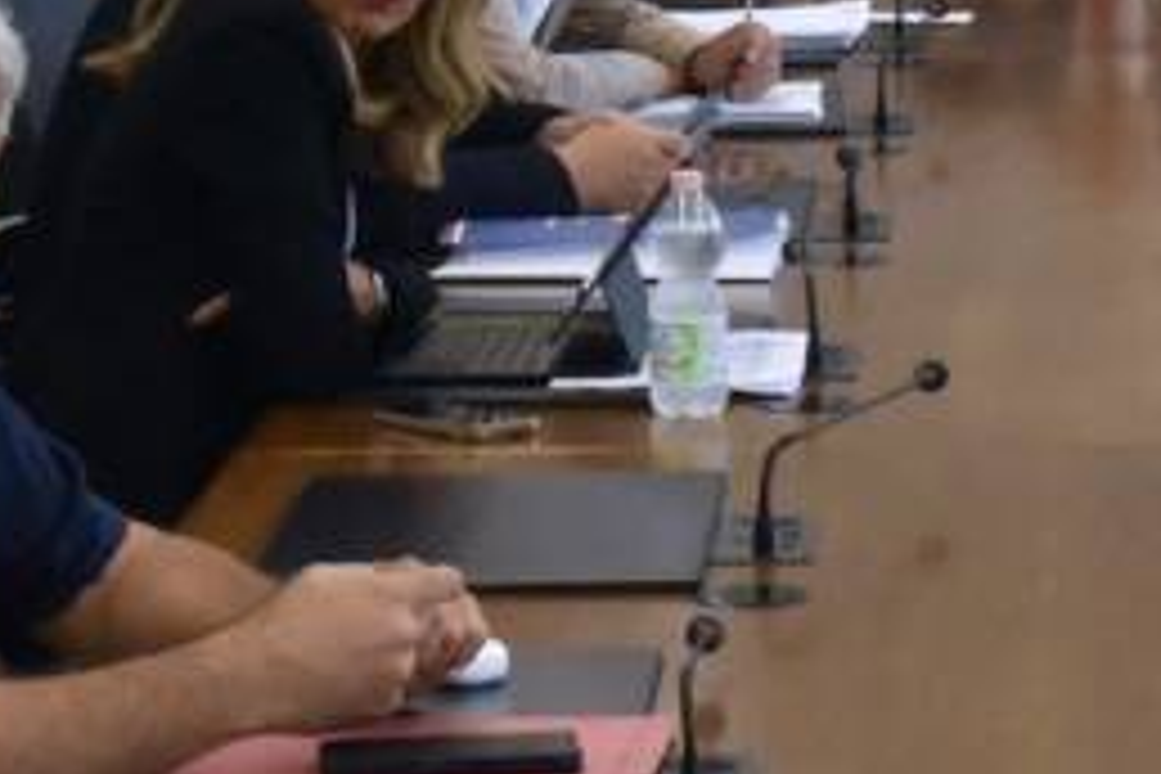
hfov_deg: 11.7
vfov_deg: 8.4
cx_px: 2066
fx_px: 5256
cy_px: 497
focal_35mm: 163
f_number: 11
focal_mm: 35
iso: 6400
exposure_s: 1/500
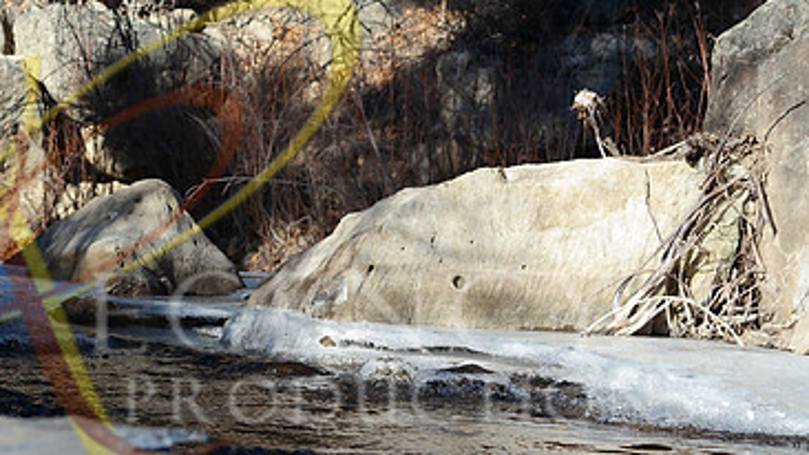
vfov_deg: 13.7
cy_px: 266
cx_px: 186
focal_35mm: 88
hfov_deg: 23.9
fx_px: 1888
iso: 100
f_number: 5
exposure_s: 1/160
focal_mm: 35
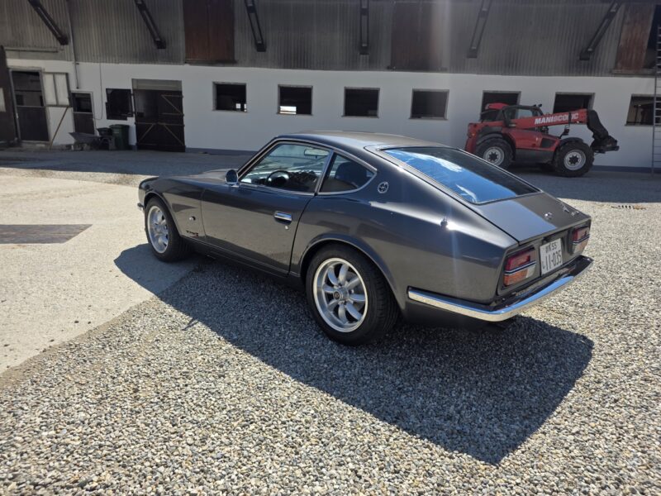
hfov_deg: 73.9
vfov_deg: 58.9
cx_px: 330
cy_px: 248
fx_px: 439
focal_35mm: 23
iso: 80
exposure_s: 1/4539
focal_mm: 6.25
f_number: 1.7
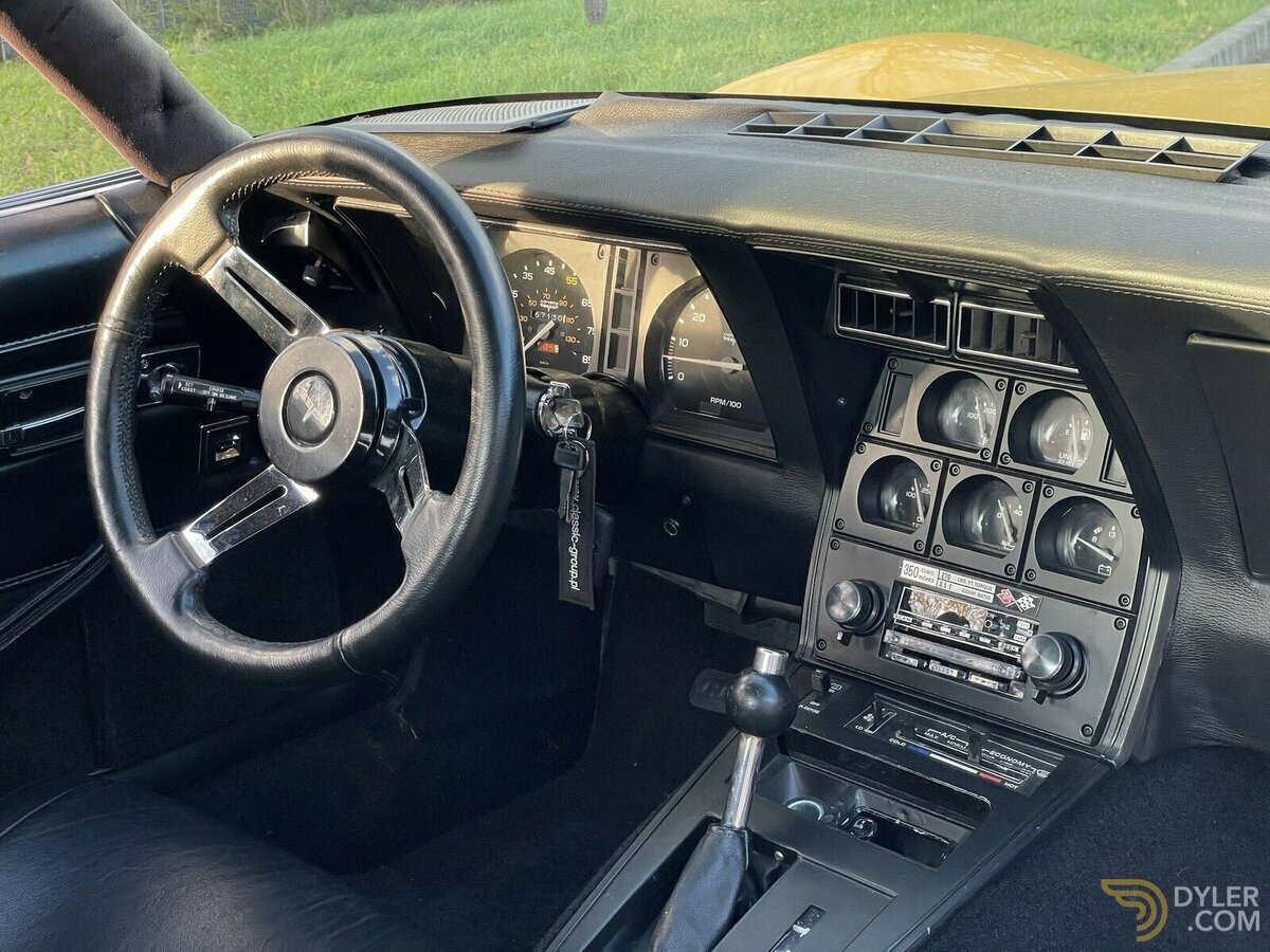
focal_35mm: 52
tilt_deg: -19.5
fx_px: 1908
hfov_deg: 36.8
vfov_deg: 28.0
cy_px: 476
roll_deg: +0.8
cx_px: 635
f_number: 2
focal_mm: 6
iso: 125
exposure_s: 1/99
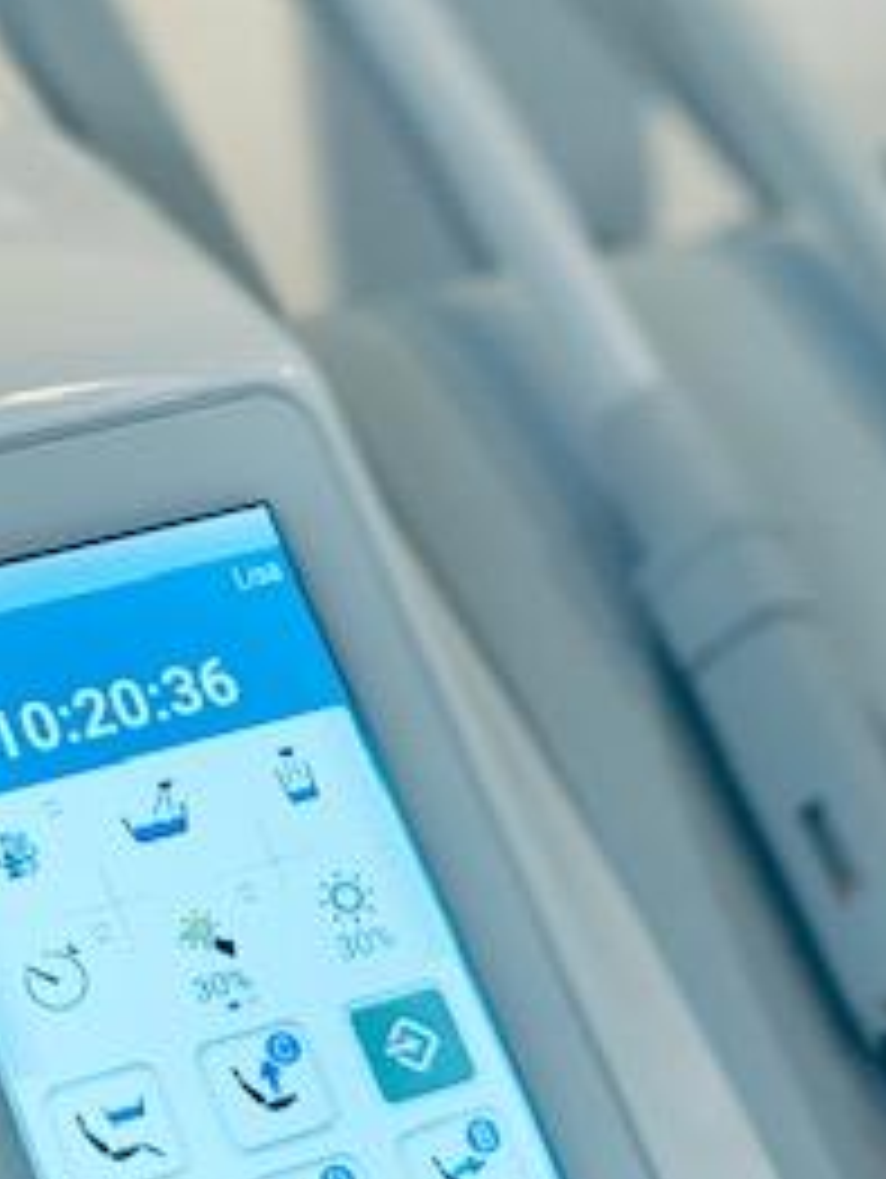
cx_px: 495
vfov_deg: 15.4
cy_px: 207
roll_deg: +5.7
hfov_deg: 11.7
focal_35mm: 127
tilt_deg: -13.5
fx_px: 4327
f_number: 2.4
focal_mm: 6
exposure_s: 1/50
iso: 160
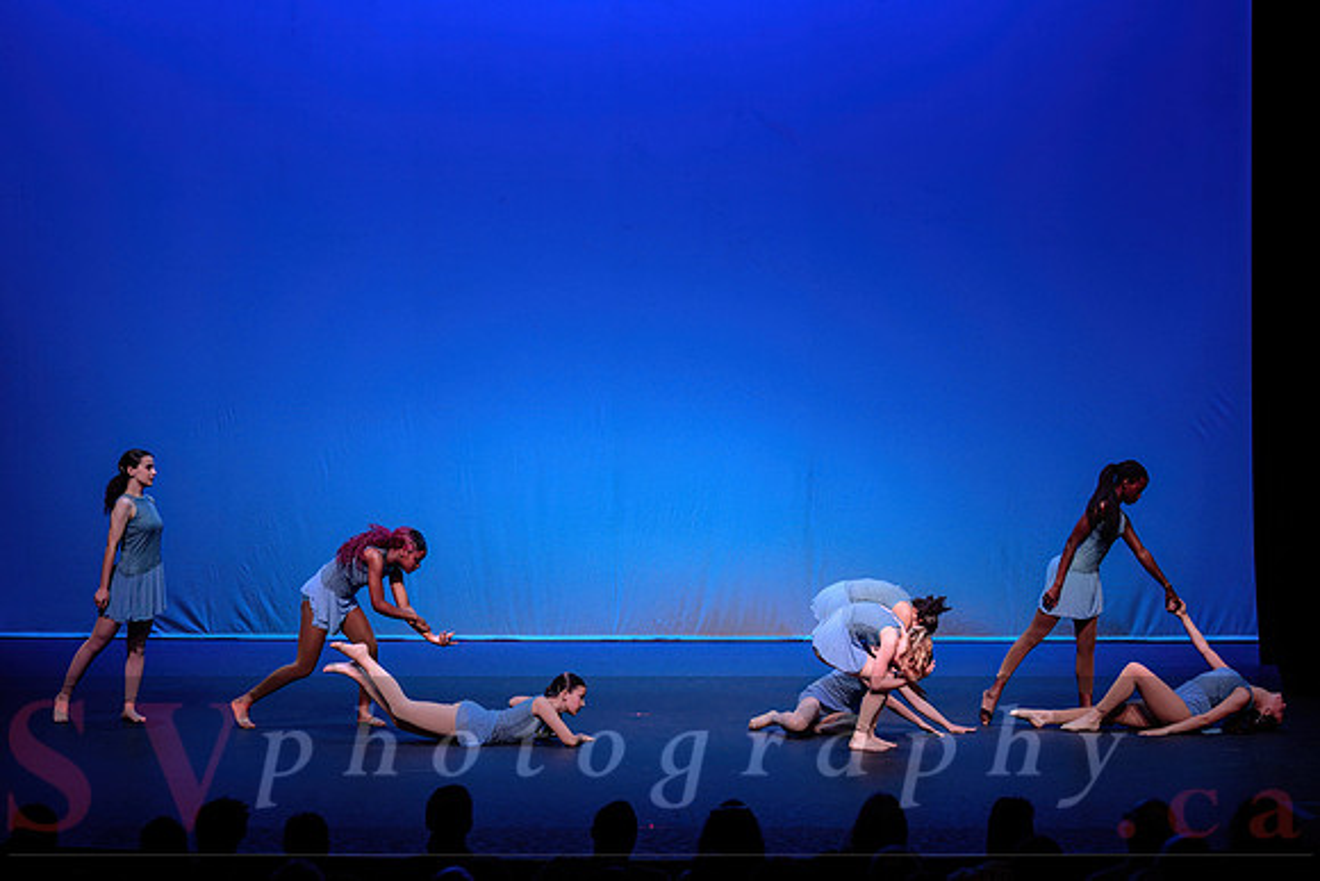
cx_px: 649
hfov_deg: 24.0
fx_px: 3100
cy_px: 441
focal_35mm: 85
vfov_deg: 16.2
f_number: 2.8
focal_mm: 82
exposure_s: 1/500
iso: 1250
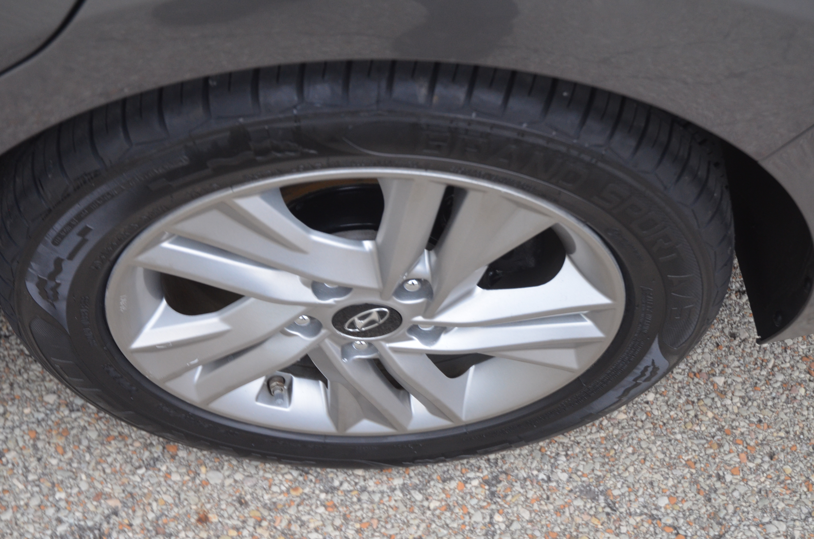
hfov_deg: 30.6
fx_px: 1489
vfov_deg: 20.5
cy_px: 270
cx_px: 407
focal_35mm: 66
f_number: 4.2
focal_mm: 44
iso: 800
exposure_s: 1/30
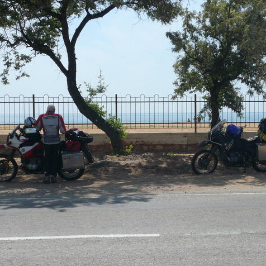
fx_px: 600
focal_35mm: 69
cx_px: 157
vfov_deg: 25.0
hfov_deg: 25.0
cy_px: 132
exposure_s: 1/160
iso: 100
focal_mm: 9.6
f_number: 11
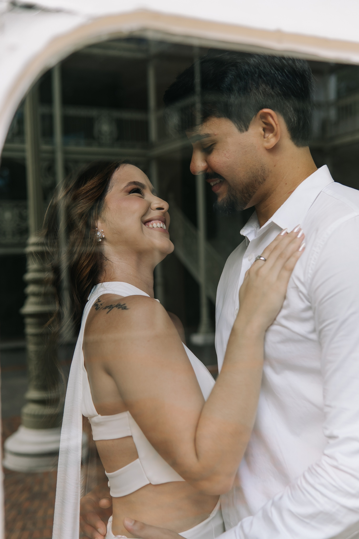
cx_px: 180
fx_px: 673
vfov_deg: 43.6
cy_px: 270
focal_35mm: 45
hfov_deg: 29.9
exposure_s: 1/200
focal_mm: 30
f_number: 2.5
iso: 160
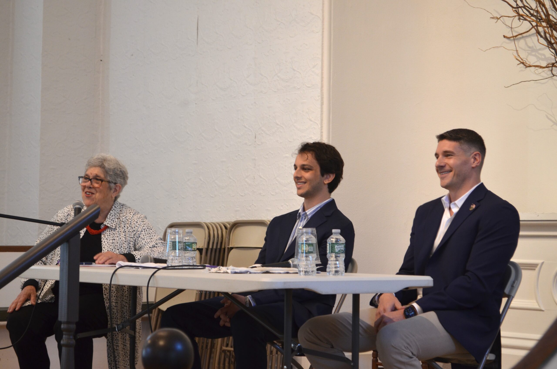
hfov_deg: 24.7
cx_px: 278
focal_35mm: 82
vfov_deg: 16.5
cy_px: 184
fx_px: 1274
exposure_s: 1/50
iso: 800
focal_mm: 55
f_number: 5.6
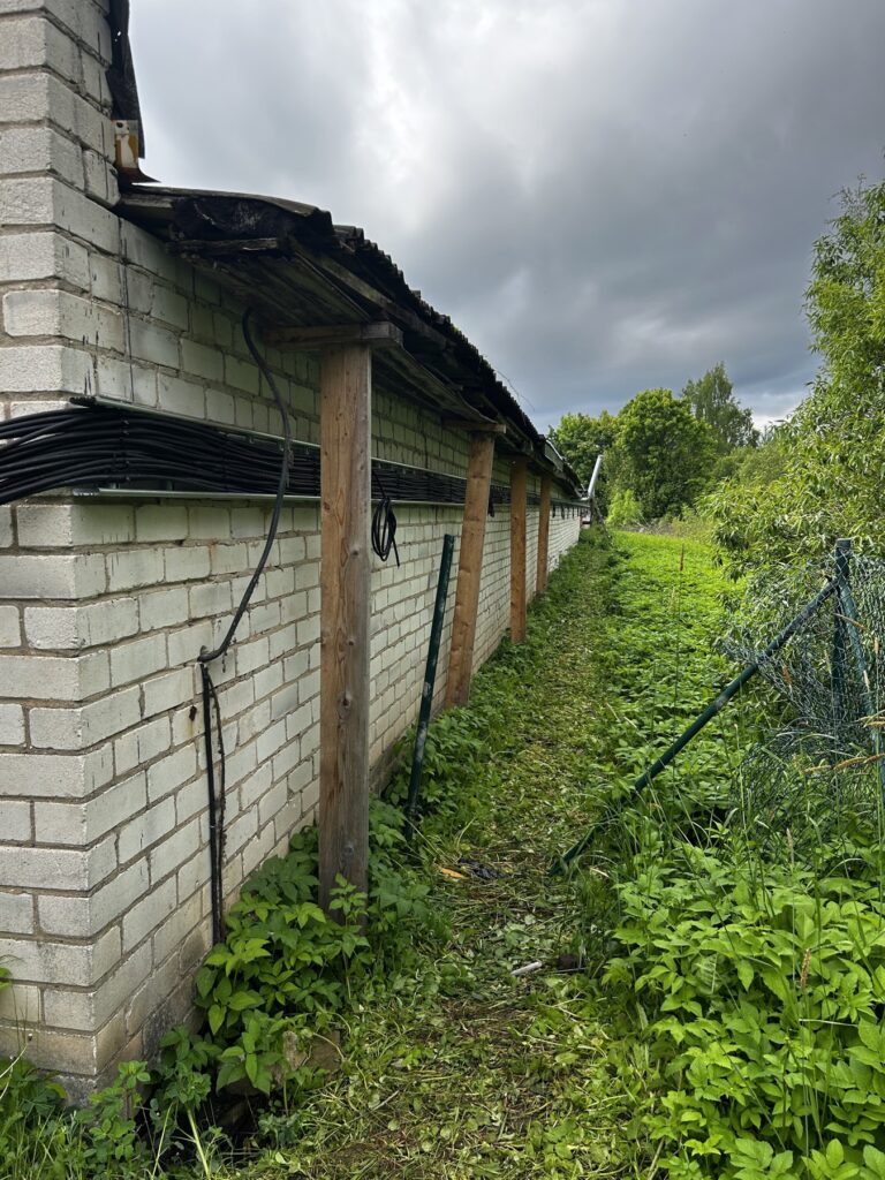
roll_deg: -0.1
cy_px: 590
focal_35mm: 26
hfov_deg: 53.1
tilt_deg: -6.3
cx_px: 442
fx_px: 886
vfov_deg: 67.3
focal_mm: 5.7
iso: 50
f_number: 1.5
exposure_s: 1/1698
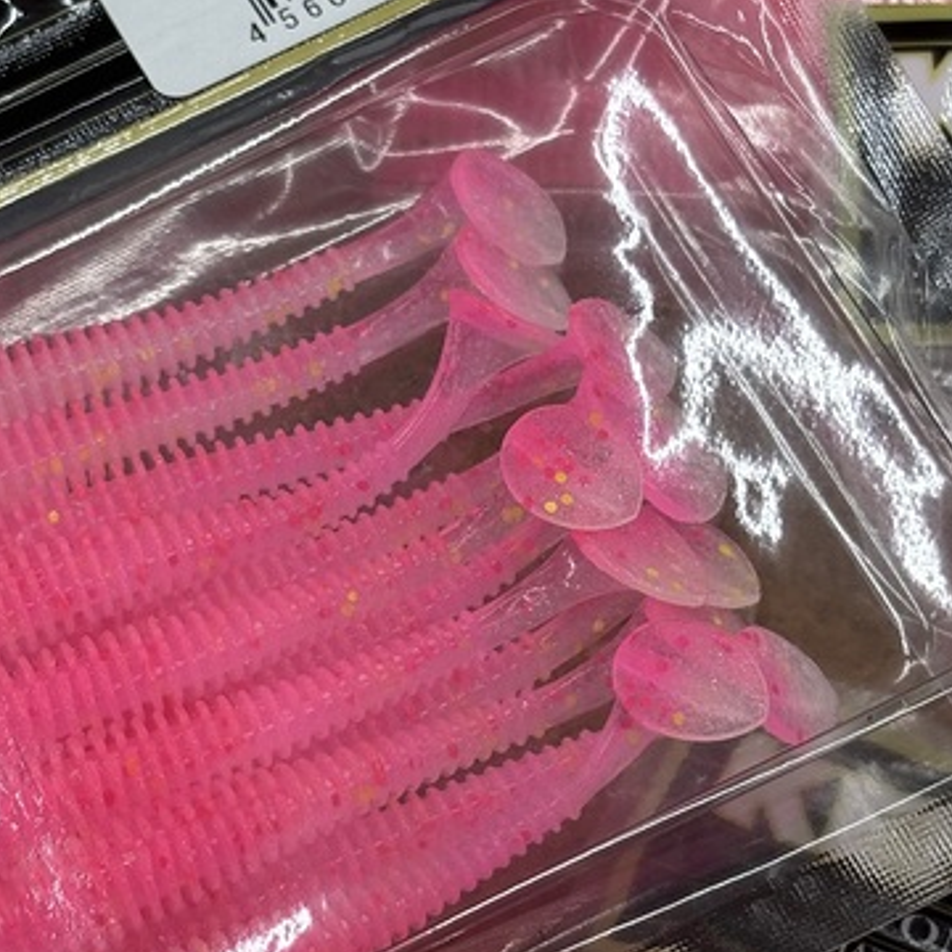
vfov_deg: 16.0
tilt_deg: -63.7
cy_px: 509
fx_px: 3391
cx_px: 323
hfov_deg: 15.9
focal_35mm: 109
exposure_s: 1/120
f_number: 1.6
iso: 32
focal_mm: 5.96
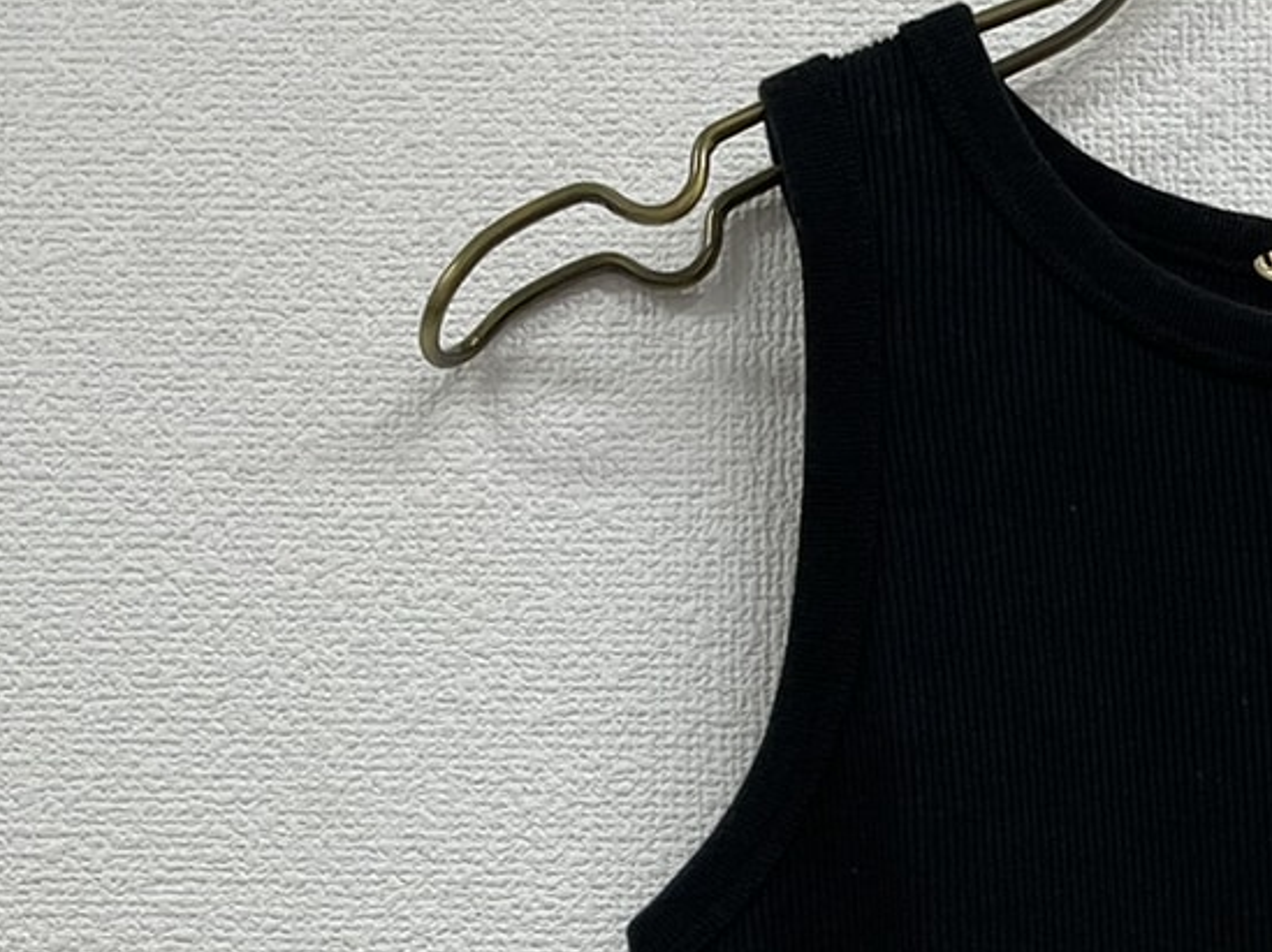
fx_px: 3342
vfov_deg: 15.0
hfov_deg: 21.0
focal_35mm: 91
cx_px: 1175
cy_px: 1452
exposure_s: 1/121
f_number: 1.6
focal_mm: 4.2
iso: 64
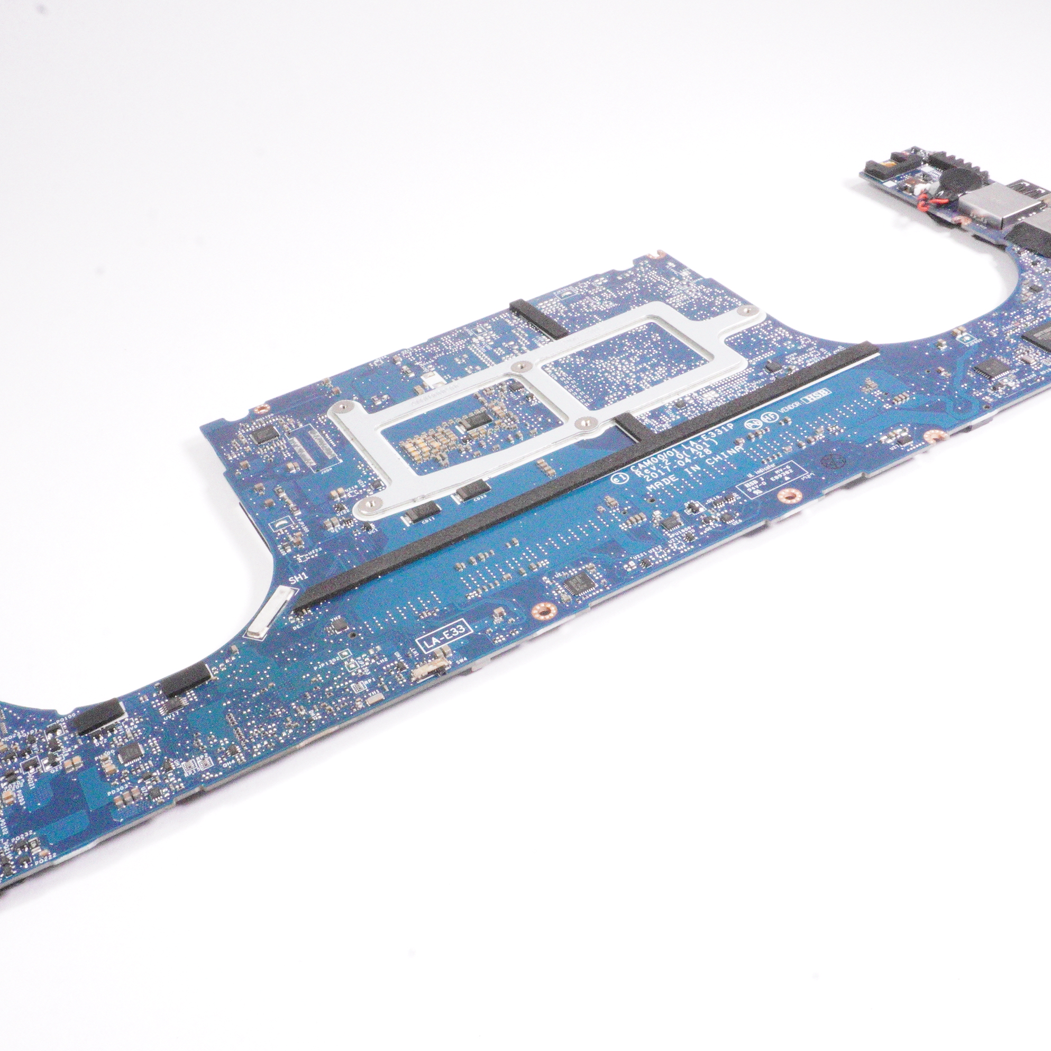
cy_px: 524
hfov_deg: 45.3
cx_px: 494
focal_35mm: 37
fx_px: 1259
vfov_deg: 45.3
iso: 12800
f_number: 22
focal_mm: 19
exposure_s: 1/160
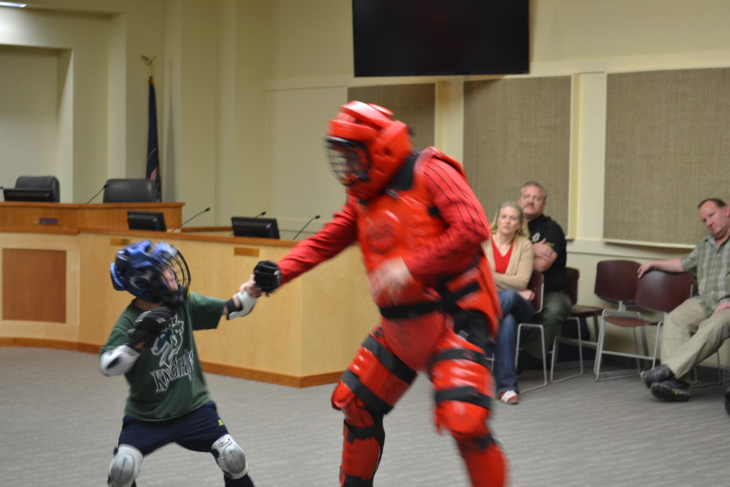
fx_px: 1369
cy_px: 244
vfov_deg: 20.2
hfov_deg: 29.9
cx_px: 365
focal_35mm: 68
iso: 500
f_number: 5.3
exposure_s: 1/15
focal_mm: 45
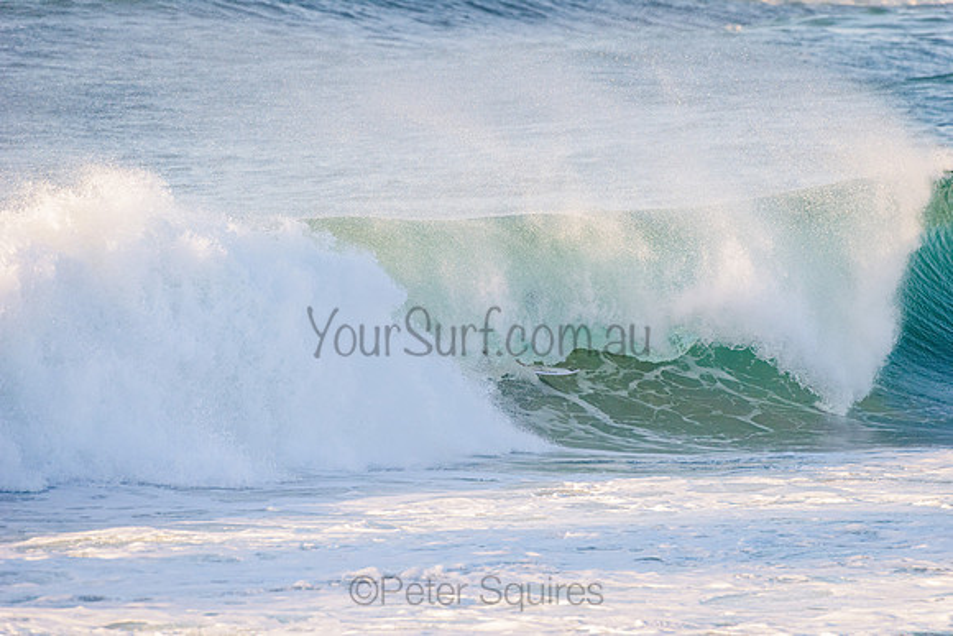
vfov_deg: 2.8
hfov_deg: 4.1
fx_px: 13239
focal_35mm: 500
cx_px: 476
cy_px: 318
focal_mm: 500
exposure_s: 1/1600
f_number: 5.6
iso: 360
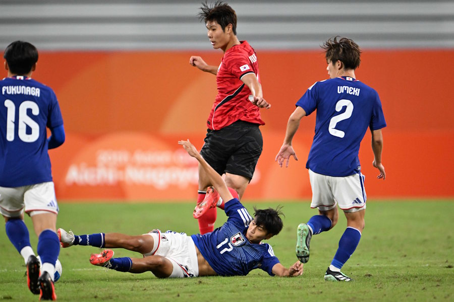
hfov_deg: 3.7
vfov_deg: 2.5
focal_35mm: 560
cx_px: 227
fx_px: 7062
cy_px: 151
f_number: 4
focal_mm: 560
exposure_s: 1/1600
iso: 5000
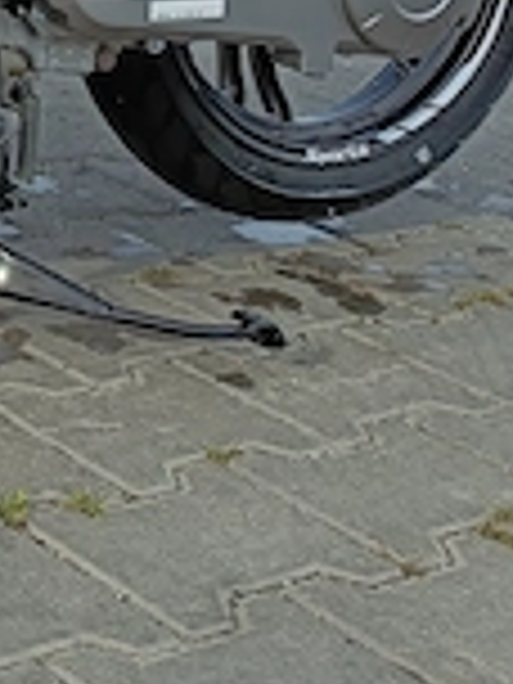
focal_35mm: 99
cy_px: -297
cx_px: -450
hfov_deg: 13.3
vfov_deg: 18.0
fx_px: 1956
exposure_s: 1/350
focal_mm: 4.7
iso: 50
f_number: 1.7
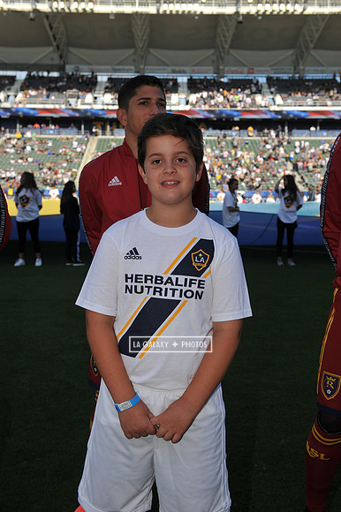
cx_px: 170
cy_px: 256
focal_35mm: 44
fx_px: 626
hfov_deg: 30.5
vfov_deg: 44.5
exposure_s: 1/1000
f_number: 6.3
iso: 250
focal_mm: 44
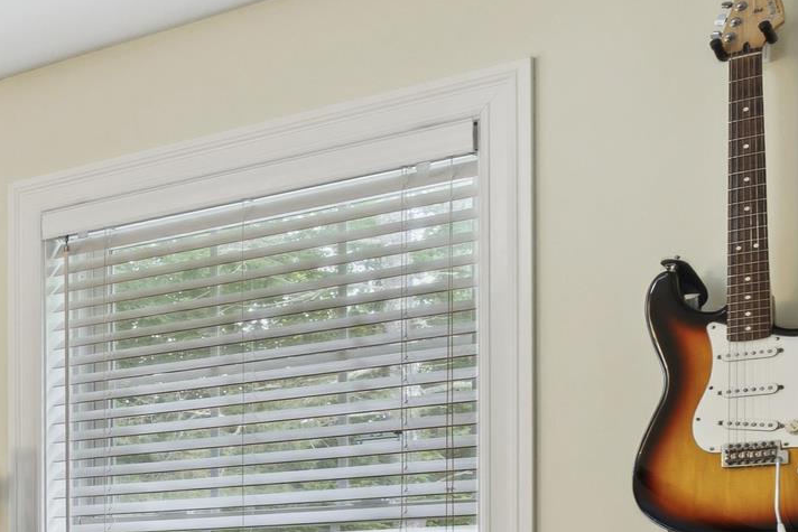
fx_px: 1578
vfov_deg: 18.2
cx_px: -578
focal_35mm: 71
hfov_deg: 21.0
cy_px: 642
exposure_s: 1/1.25
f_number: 8
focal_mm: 16.5
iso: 100
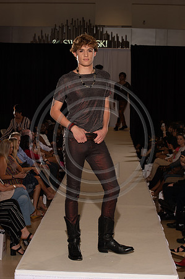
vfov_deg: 28.9
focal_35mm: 70
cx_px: 92
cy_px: 140
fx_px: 541
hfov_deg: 19.4
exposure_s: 1/250
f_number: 9
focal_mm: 70
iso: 800
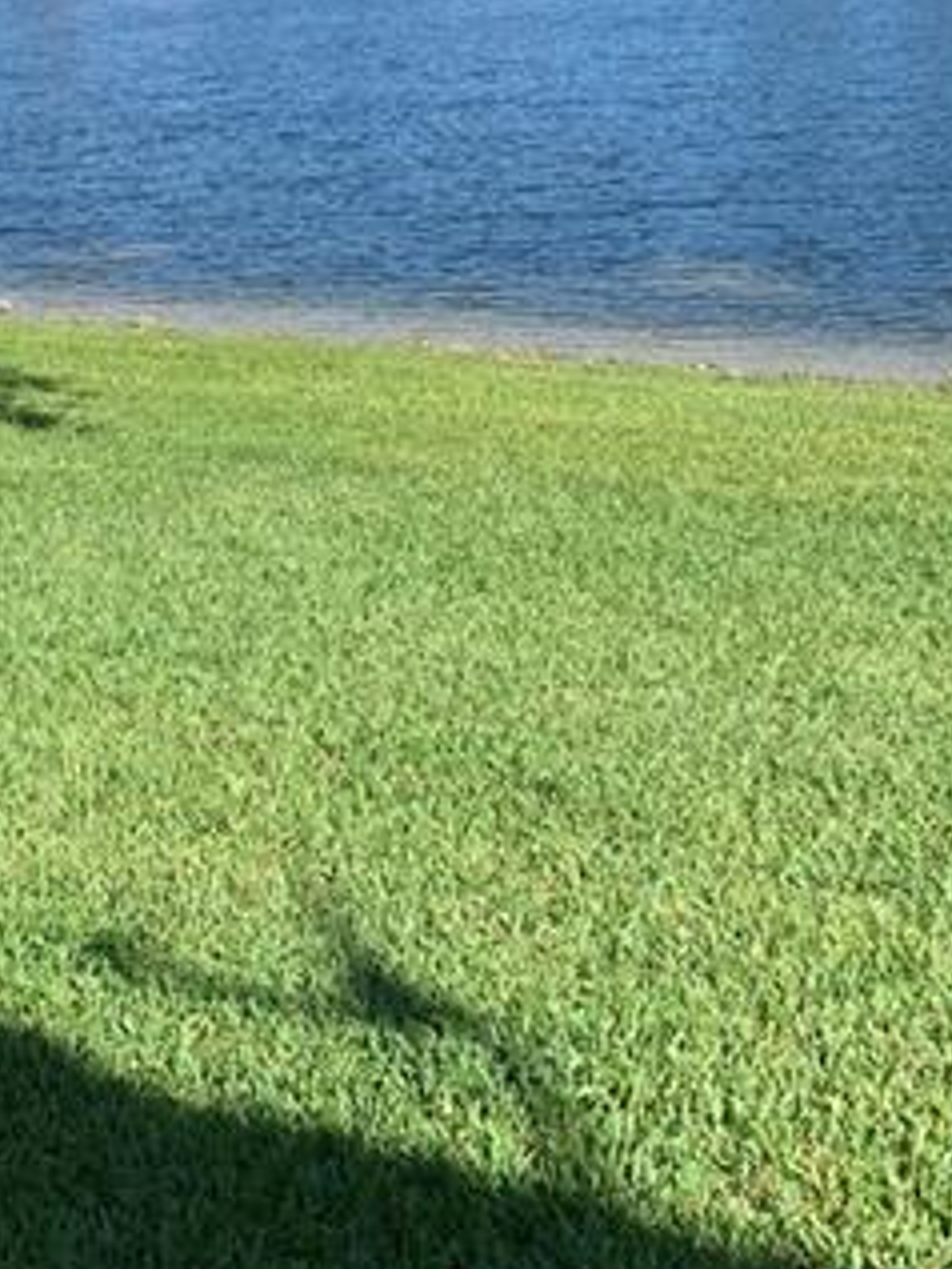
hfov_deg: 22.9
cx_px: 172
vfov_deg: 29.9
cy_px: 236
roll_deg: +2.7
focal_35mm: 63
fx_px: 2309
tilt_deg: -7.7
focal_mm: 4.25
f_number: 1.8
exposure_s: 1/1748
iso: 25
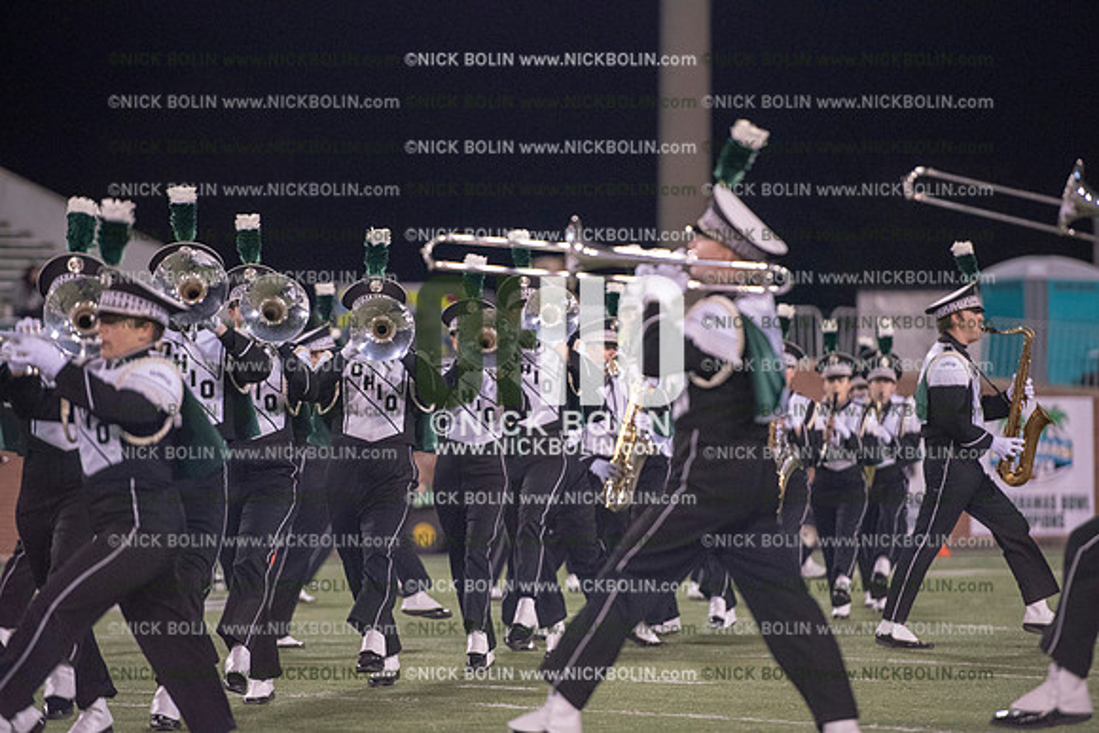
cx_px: 550
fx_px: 6107
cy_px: 366
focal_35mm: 200
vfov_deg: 6.9
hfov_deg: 10.3
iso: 5000
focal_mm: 200
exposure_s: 1/1250
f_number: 3.2
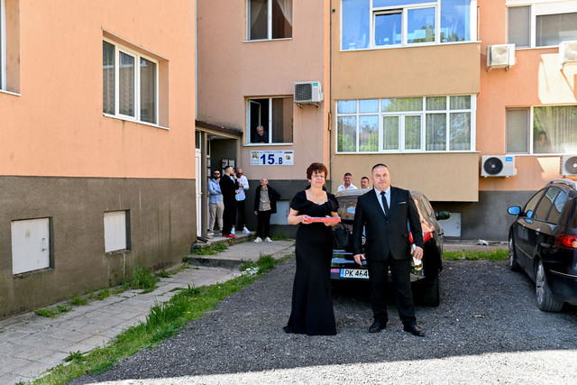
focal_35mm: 32
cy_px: 192
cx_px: 288
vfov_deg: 41.1
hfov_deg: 58.7
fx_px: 513
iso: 200
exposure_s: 1/160
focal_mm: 32
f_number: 4
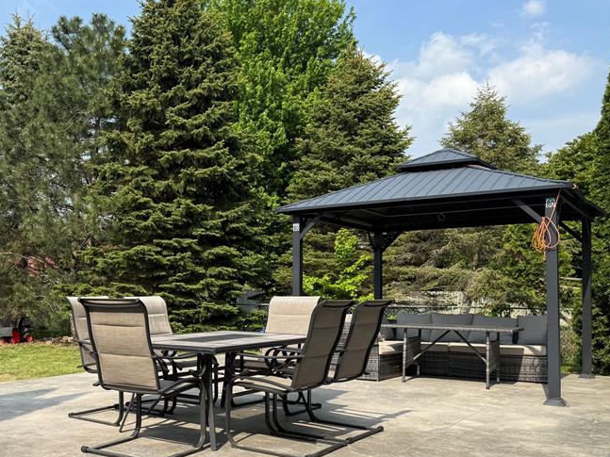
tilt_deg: -1.4
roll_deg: -0.5
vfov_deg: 37.4
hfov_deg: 46.7
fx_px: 670
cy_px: 300
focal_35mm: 38
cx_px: 134
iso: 80
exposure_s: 1/3425
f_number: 1.78
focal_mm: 6.76
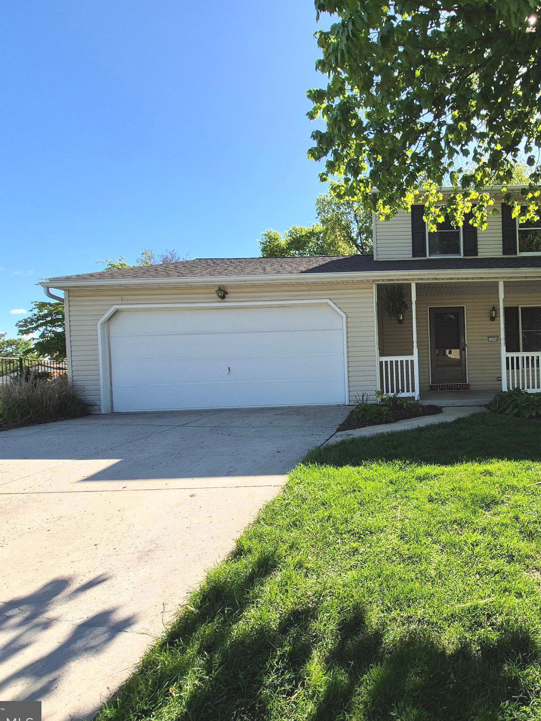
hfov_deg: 66.2
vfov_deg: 87.8
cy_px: 367
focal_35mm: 18
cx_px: 419
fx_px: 375
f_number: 2.2
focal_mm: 1.74
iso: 50
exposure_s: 1/1292
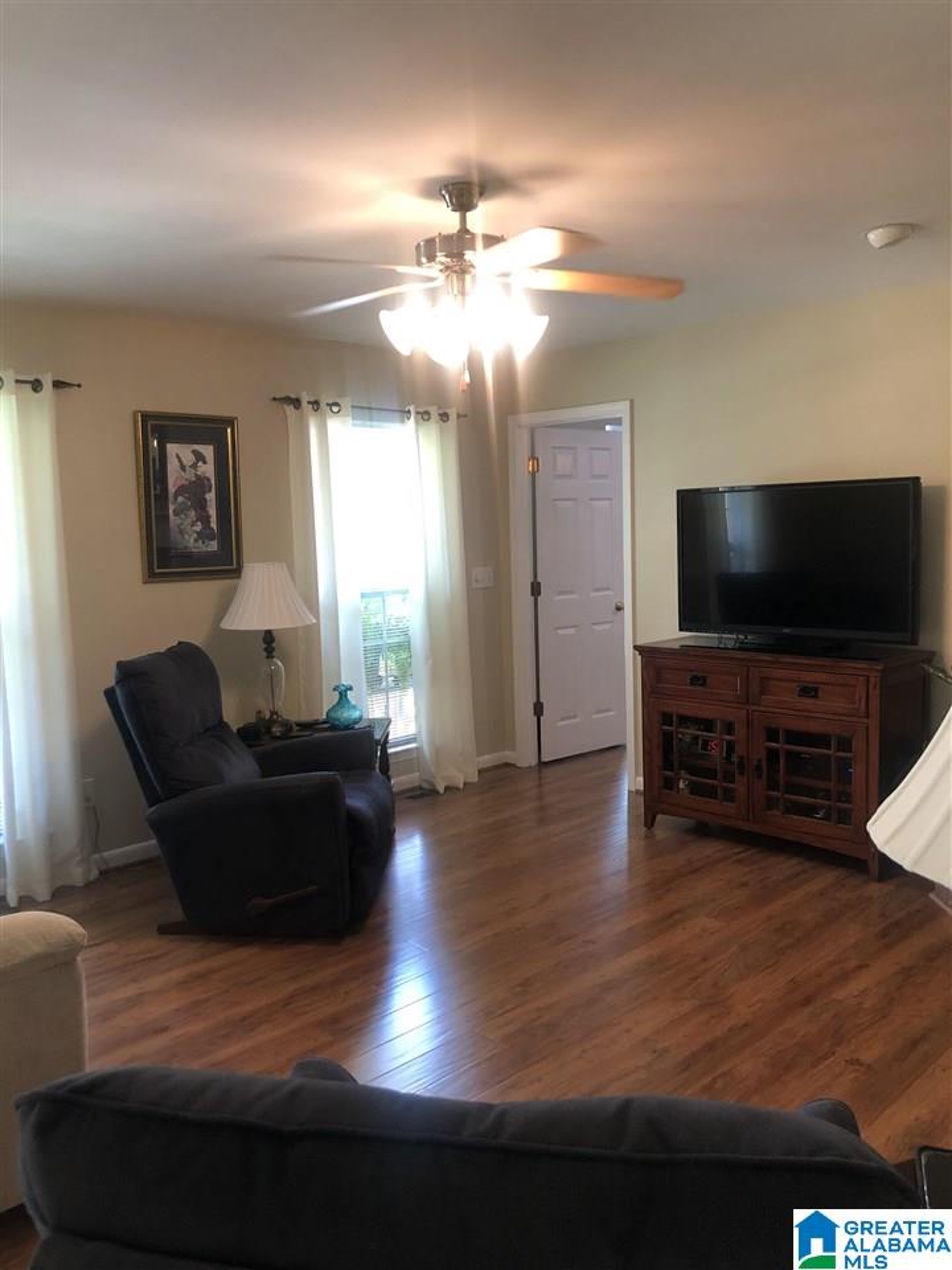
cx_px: 476
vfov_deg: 63.4
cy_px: 635
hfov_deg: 49.7
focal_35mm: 28
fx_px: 1027
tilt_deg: -4.9
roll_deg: +1.4
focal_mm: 3.99
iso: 50
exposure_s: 1/15
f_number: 1.8
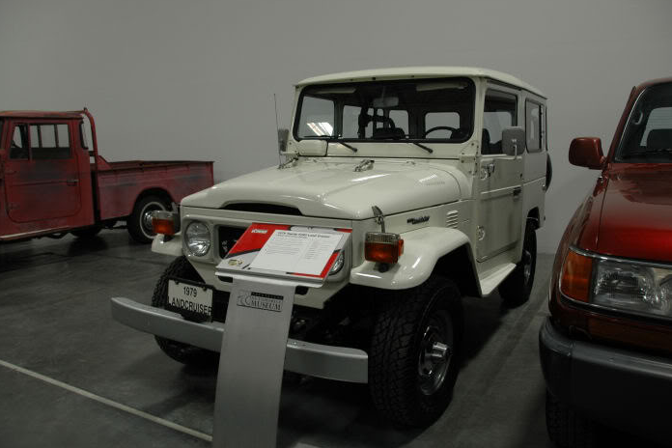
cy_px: 217
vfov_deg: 46.4
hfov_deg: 65.5
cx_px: 346
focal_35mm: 28
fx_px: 523
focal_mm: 18
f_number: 4.5
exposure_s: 1/30
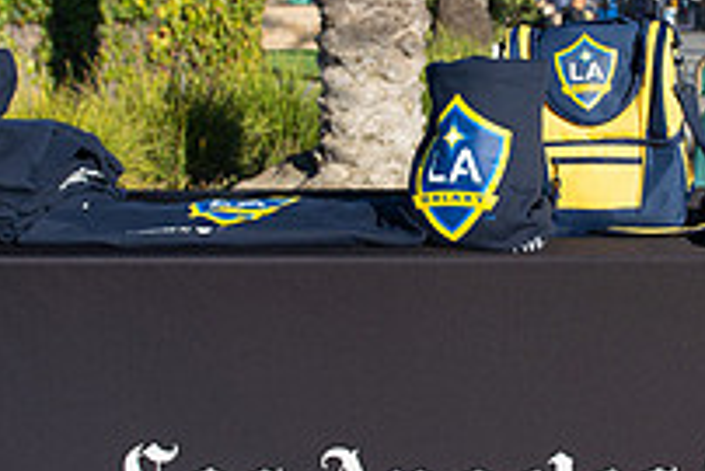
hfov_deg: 28.8
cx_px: 530
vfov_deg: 19.7
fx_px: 1352
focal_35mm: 69
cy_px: 180
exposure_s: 1/1600
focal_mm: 24
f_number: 4
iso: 200
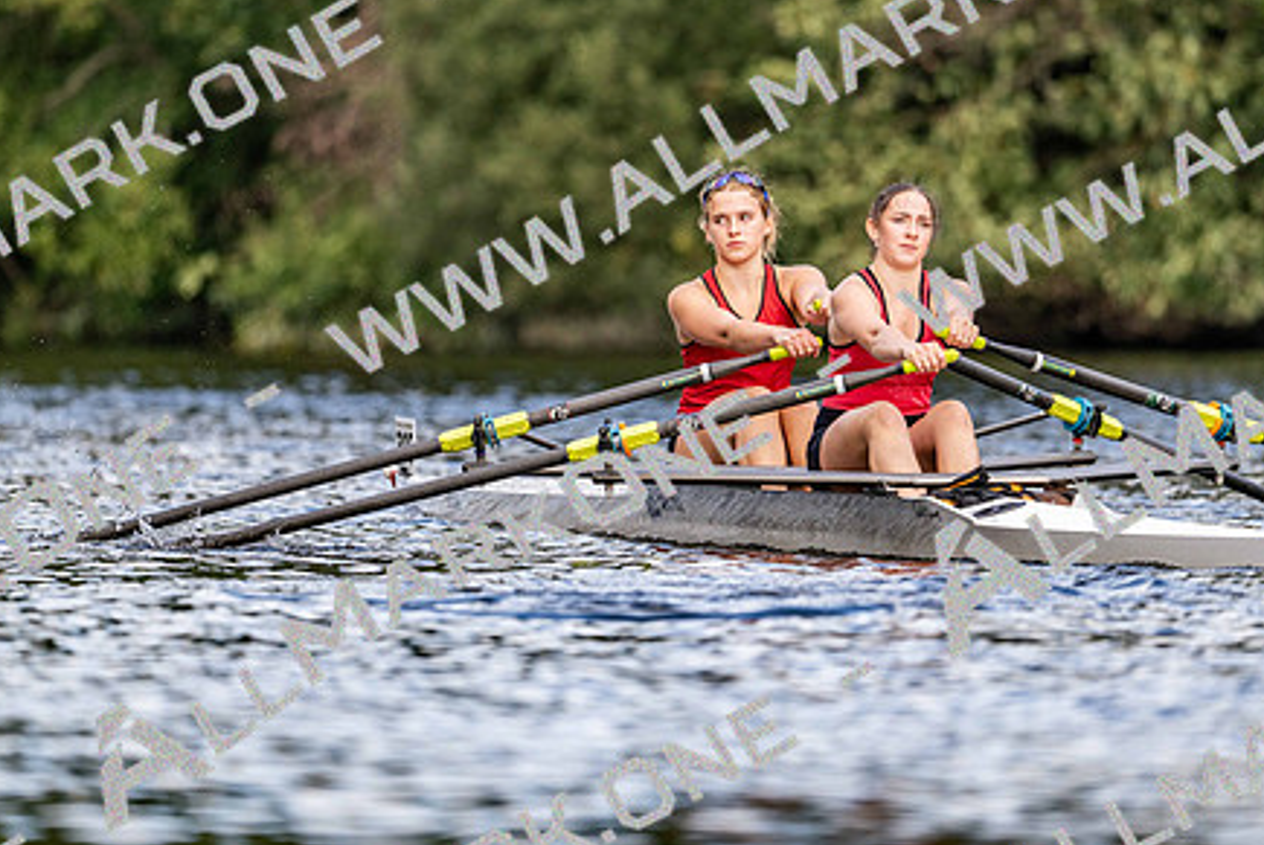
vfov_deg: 2.6
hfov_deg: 3.9
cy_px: 382
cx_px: 686
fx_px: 18733
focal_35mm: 533
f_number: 4.5
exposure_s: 1/2000
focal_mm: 400
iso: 640
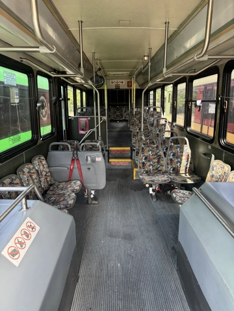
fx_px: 216
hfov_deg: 56.8
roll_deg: +0.5
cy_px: 156
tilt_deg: -13.8
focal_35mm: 24
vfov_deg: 71.6
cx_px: 117
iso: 250
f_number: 1.78
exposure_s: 1/60
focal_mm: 6.76
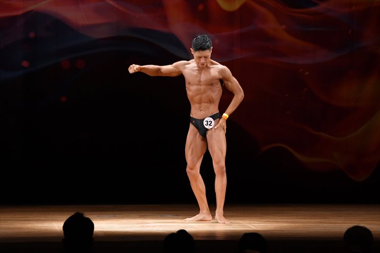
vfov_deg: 6.1
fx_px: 2374
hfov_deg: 9.2
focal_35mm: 225
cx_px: 190
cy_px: 126
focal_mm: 150
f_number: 5.6
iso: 3200
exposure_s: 1/400
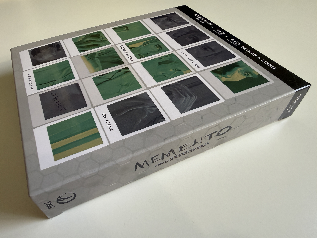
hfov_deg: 71.6
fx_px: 220
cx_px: 158
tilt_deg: -47.1
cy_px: 119
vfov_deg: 56.8
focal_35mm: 24
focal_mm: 2.22
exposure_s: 1/99
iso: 160
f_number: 2.2
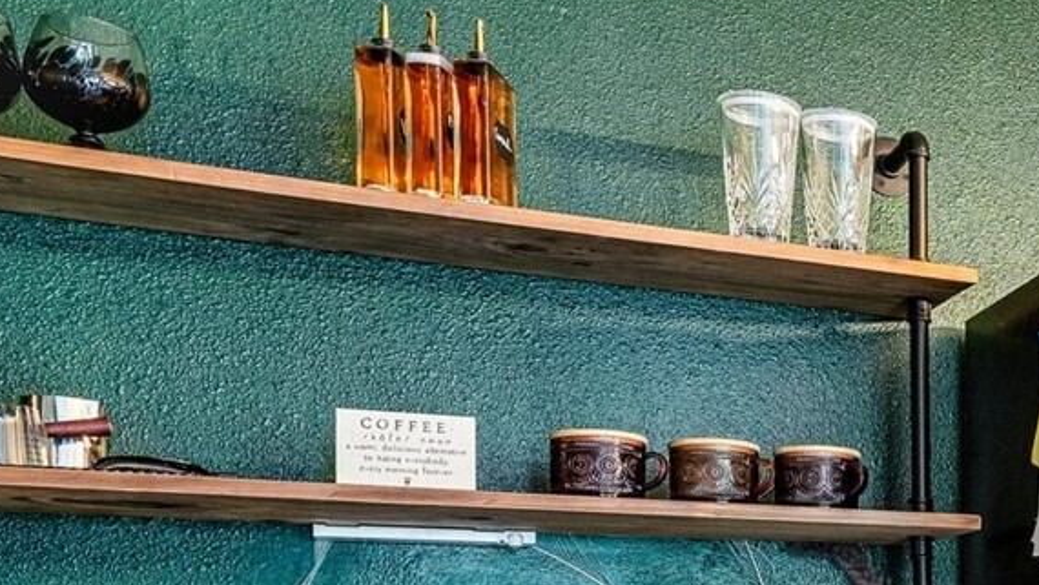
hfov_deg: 32.5
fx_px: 1461
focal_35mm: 53
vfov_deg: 21.3
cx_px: 1242
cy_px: 668
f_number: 8
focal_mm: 17
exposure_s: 1/15
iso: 2000
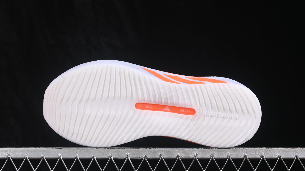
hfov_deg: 26.9
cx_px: 153
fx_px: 639
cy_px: 84
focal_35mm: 79
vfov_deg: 15.3
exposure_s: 1/80
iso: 160
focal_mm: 50
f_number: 8
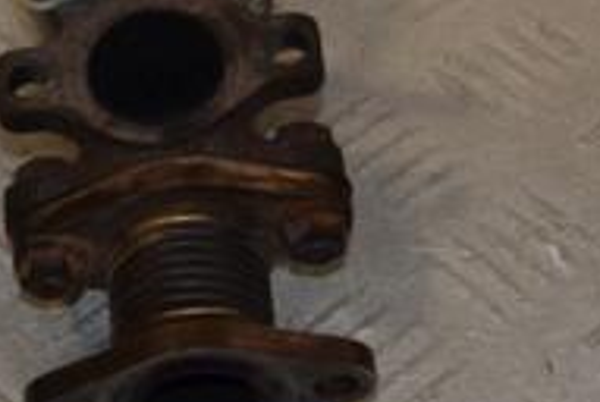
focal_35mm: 188
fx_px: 3138
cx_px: 101
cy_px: 72
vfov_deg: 7.3
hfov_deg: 10.9
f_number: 9
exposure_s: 1/200
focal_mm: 40
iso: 800
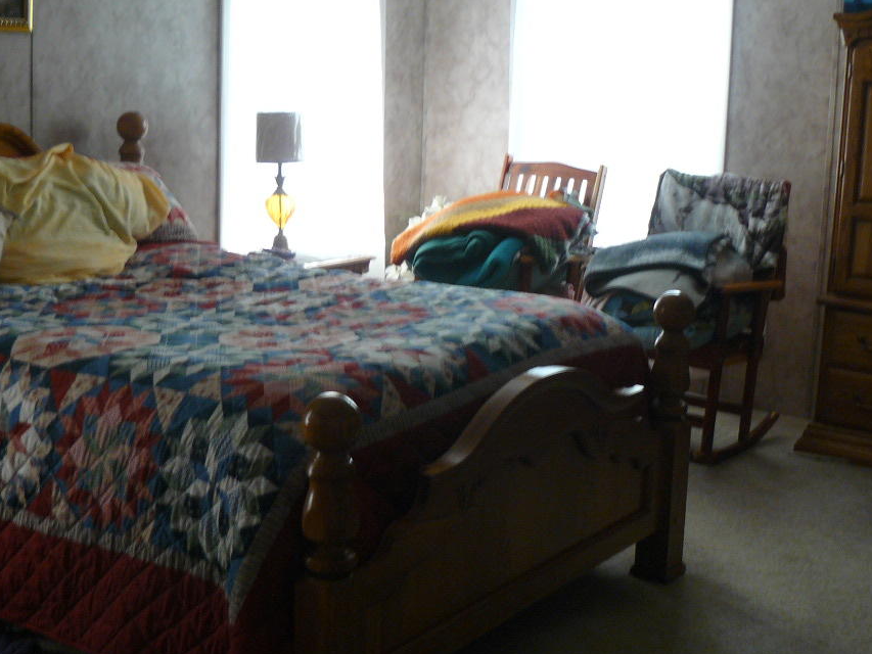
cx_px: 386
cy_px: 291
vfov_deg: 27.0
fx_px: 1360
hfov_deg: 35.5
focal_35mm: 54
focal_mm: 6
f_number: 2.8
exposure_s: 1/6
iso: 100
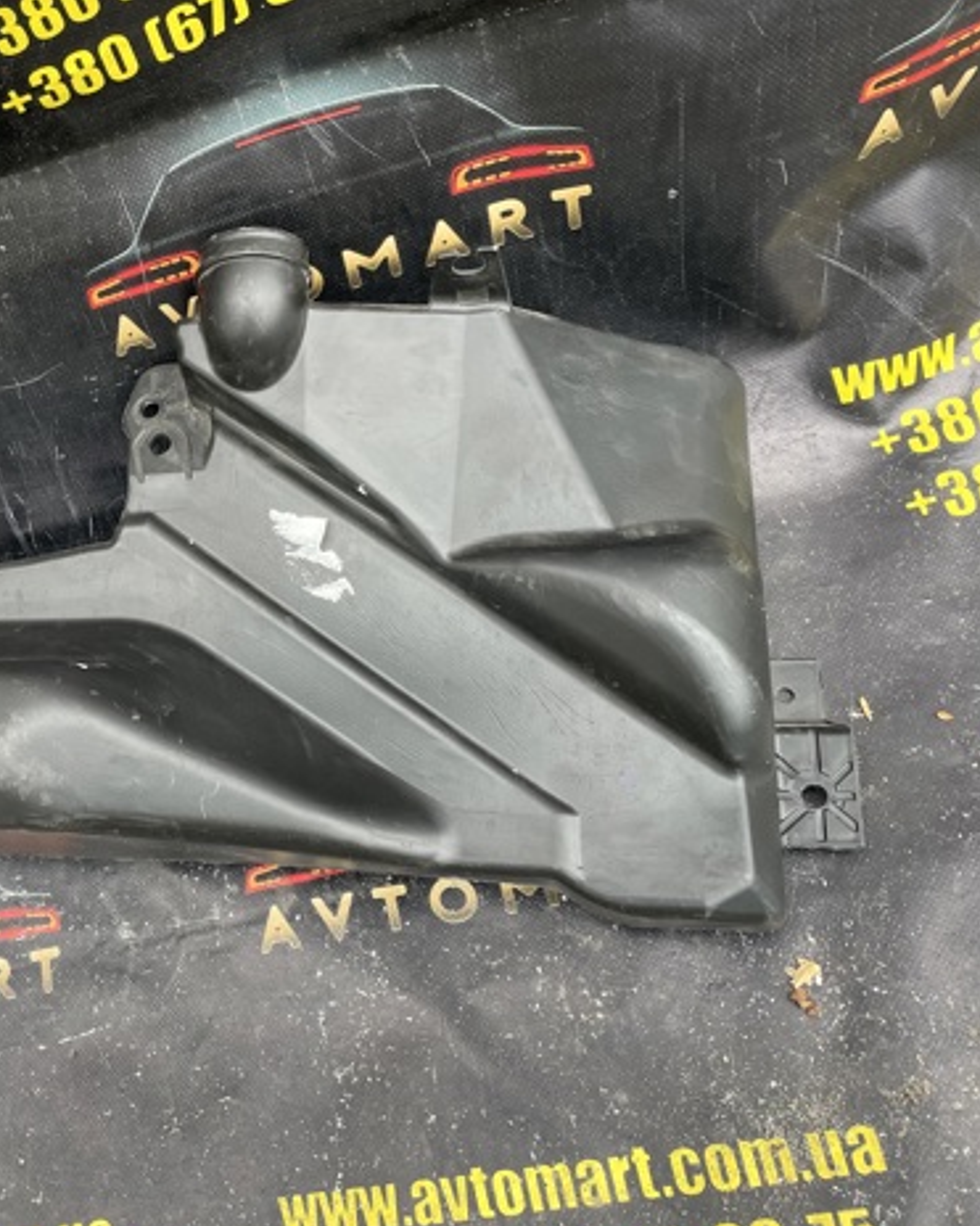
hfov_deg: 39.9
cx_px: 151
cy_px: 630
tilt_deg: -53.5
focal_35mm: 35
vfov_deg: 51.5
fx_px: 1269
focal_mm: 4.2
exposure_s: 1/121
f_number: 1.6
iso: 64
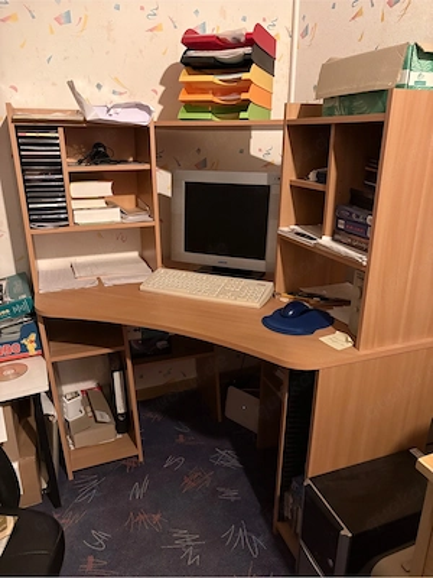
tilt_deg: -18.6
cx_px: 216
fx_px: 434
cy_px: 289
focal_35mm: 26
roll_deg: +0.5
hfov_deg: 53.1
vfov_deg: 67.3
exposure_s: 1/25
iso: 640
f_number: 1.6
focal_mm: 5.96
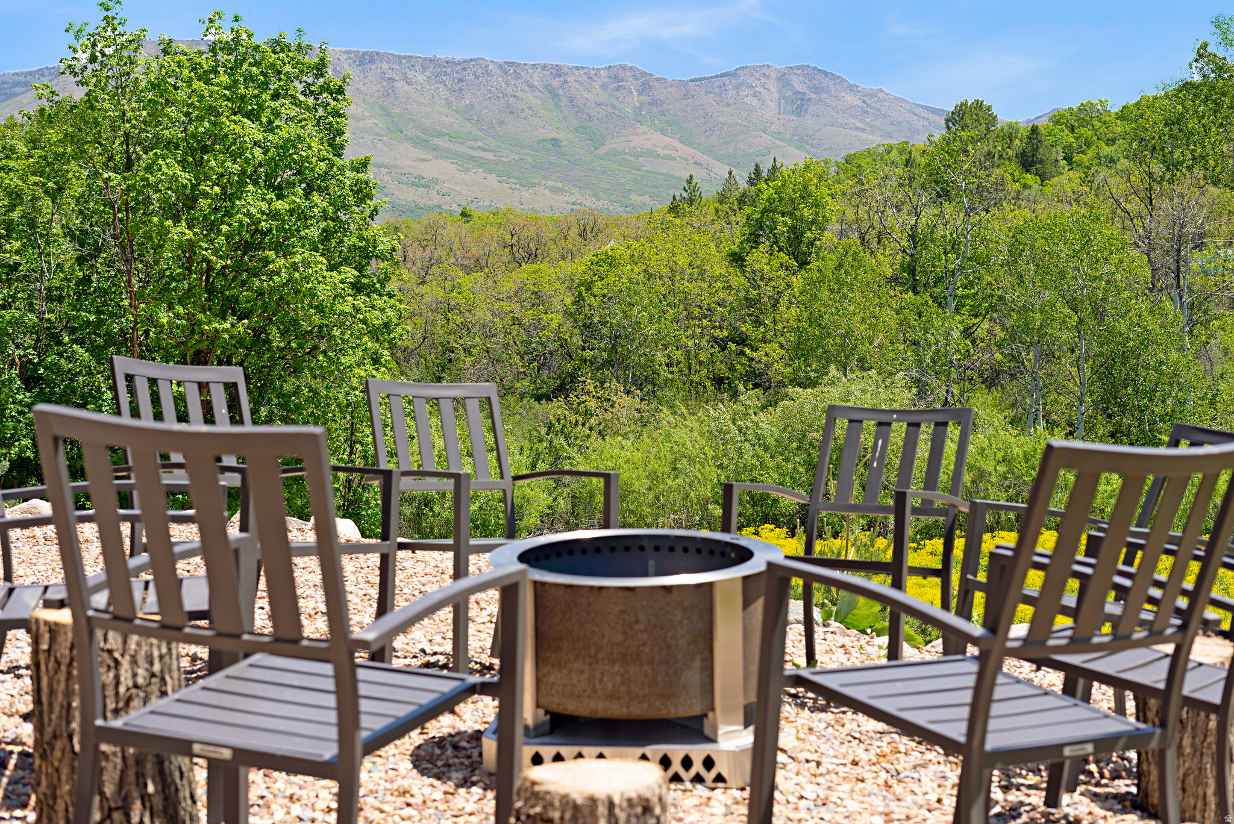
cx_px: 617
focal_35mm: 50
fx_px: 1715
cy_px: 412
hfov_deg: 39.6
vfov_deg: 27.0
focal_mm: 50
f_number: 5
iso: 80
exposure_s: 1/320
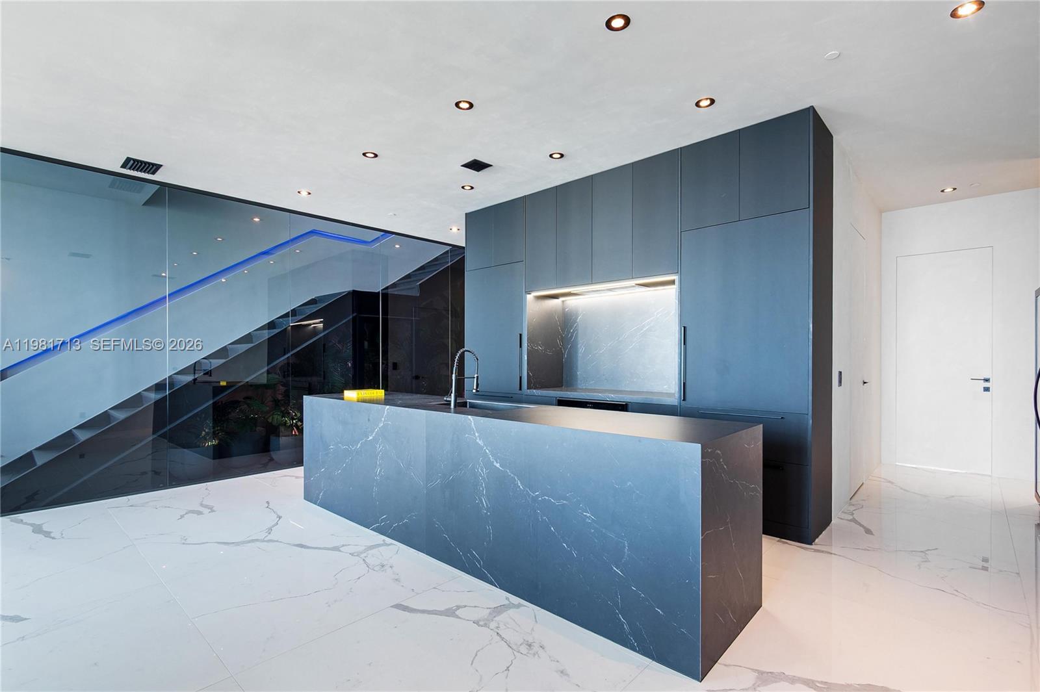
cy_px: 346
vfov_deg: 73.7
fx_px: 462
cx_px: 520
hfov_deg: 96.8
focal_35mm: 16
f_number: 5
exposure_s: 1/2
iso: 100
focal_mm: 8
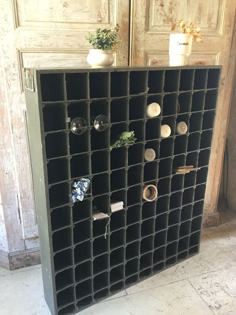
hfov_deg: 45.4
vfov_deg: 58.4
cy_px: 158
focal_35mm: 31
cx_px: 118
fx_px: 282
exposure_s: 1/33
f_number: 2.4
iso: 250
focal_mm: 3.3
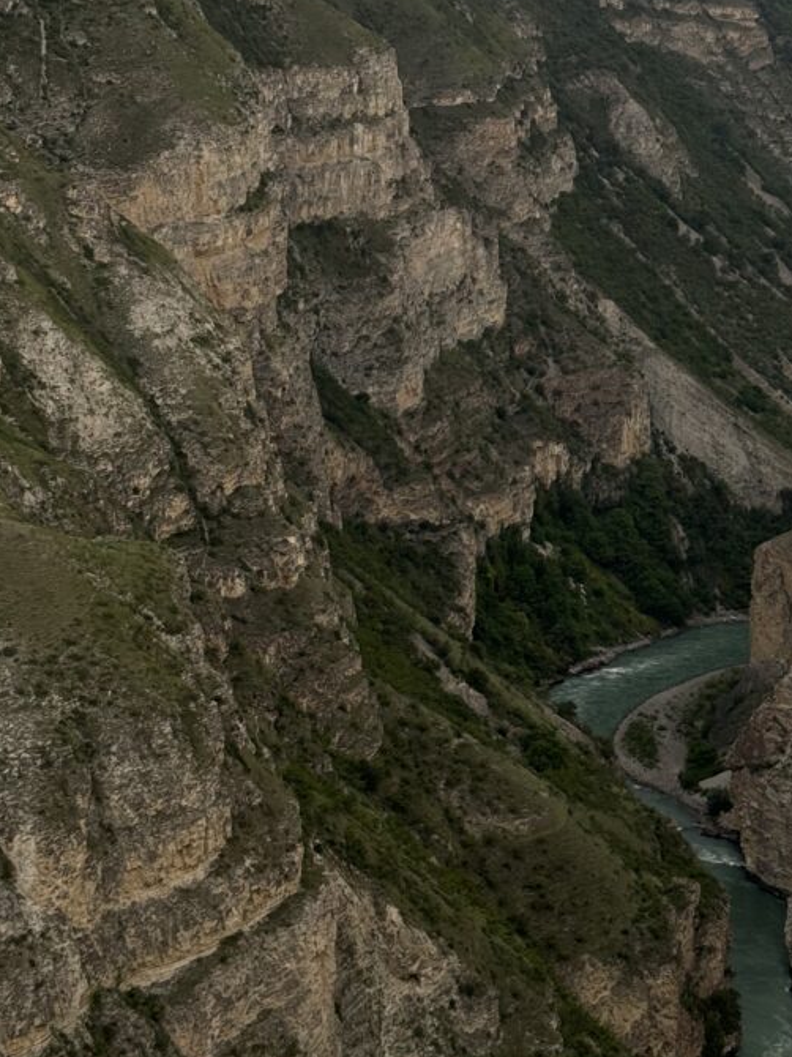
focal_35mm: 86
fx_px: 2625
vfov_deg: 22.6
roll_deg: -4.1
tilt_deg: -5.2
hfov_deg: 17.0
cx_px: 678
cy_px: 276
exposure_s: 1/309
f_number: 1.78
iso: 64
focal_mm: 6.76
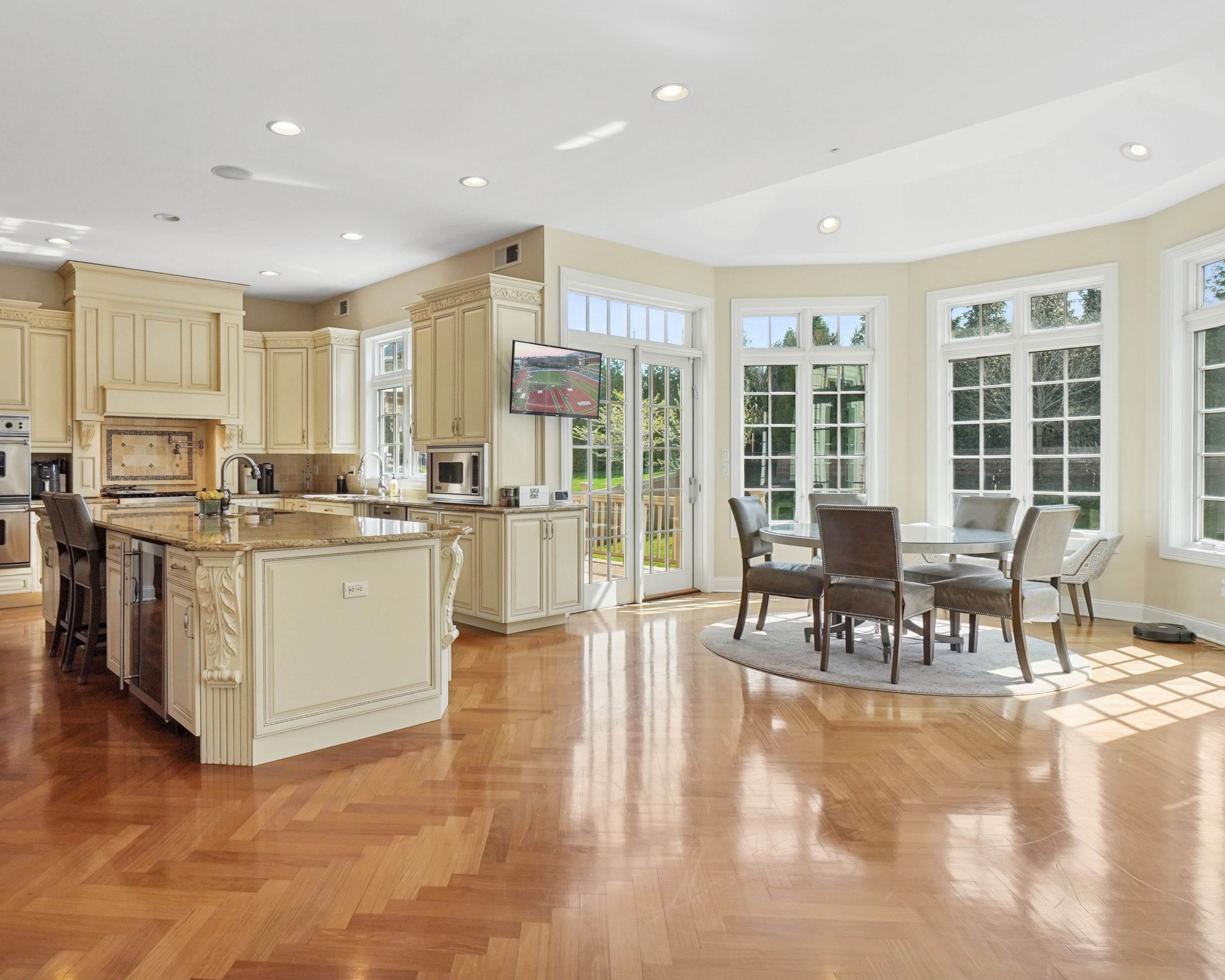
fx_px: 761
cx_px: 537
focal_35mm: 21
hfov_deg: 77.3
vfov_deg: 65.5
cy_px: 476
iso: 400
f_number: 8
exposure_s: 1/320
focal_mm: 12
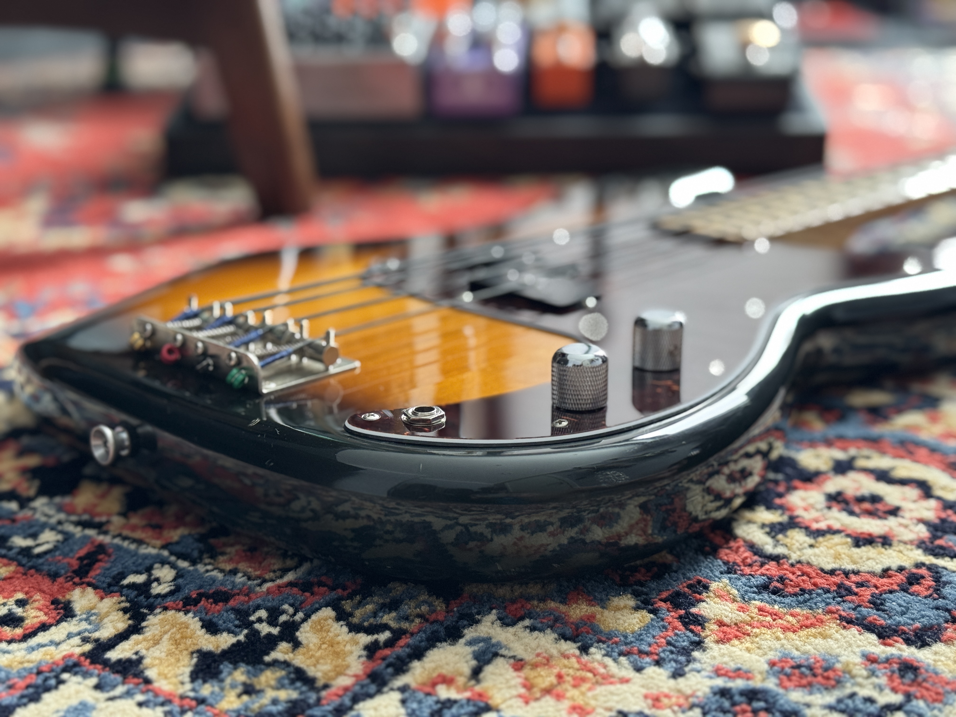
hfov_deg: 39.7
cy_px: 358
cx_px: 478
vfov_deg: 30.3
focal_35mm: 48
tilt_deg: -18.0
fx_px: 1326
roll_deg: +1.7
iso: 250
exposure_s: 1/47
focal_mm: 6.76
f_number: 1.78
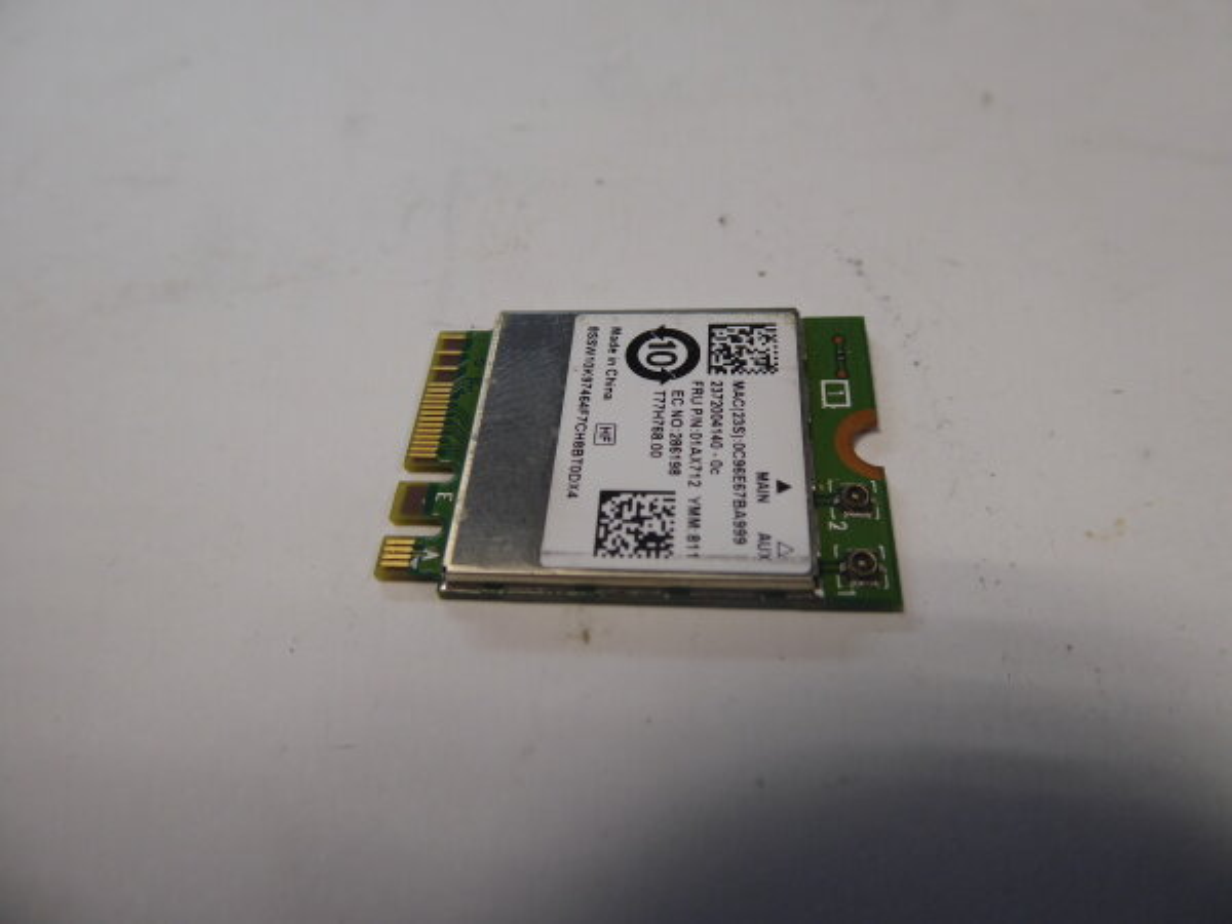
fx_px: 890
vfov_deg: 54.9
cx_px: 616
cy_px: 462
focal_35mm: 25
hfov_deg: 69.4
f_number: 3.3
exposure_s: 1/60
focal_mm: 4.3
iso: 160
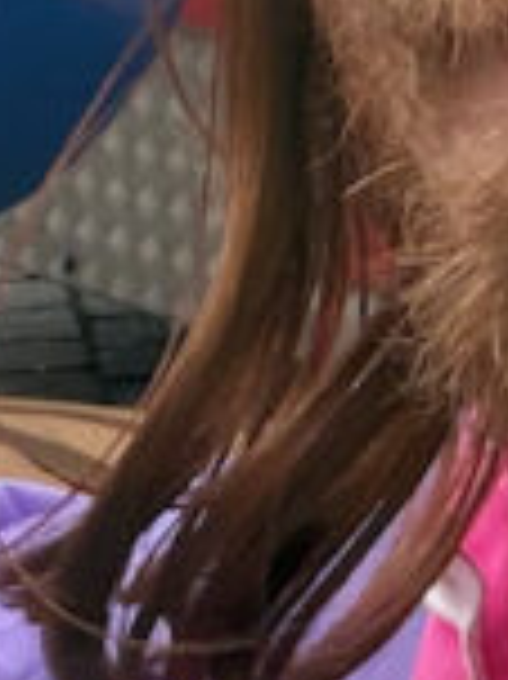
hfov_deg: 7.3
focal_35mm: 203
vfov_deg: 8.7
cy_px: -1090
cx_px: 225
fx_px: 3978
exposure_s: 1/490
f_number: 1.9
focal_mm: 2.71
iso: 40
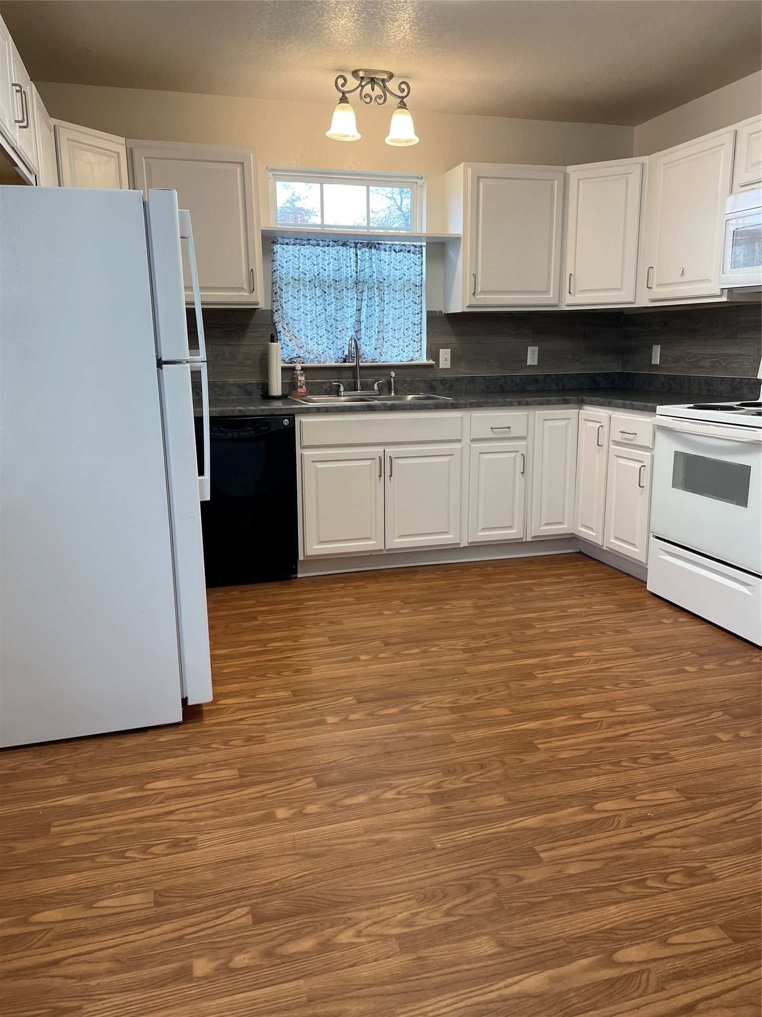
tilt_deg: -10.9
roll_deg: +1.1
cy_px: 508
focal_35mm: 26
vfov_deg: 67.3
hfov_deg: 53.1
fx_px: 763
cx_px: 381
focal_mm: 4.2
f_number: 1.6
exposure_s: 1/120
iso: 125
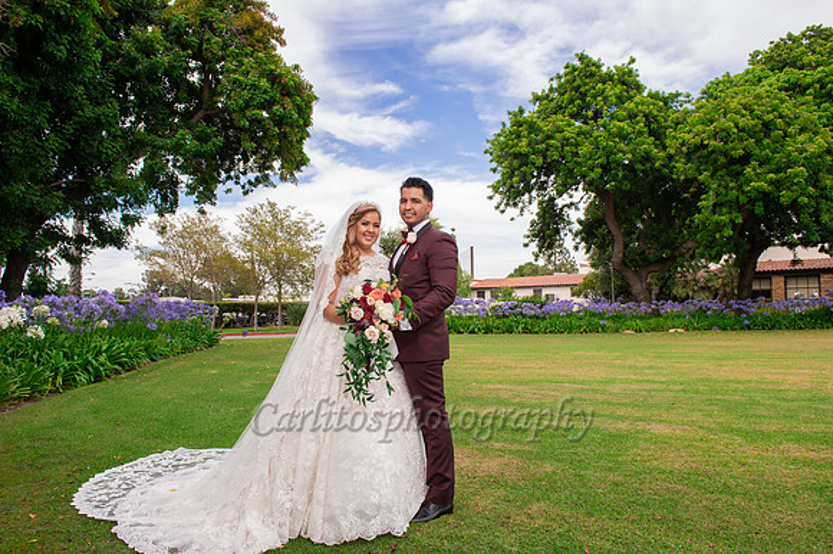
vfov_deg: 53.1
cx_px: 416
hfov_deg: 73.8
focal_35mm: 24
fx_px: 555
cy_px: 277
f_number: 8
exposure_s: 1/250
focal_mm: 24
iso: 400
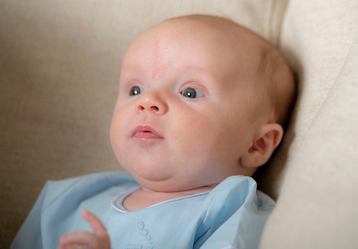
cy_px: 117
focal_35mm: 230
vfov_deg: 6.1
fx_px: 2322
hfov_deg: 8.8
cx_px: 206
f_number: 4.5
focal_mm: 185
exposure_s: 1/200
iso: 250
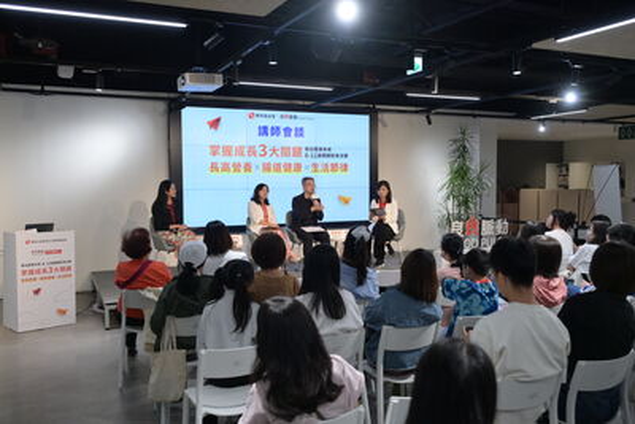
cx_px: 318
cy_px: 212
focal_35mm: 32
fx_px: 565
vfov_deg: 41.1
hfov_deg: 58.7
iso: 560
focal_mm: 32
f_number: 4
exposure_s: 1/125
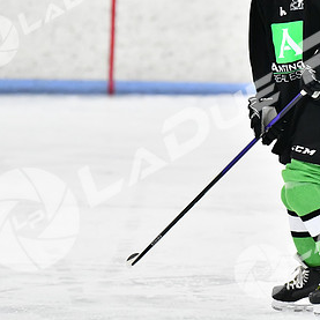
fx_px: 4894
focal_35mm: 468
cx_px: 232
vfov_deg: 3.7
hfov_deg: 3.7
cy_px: 101
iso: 6400
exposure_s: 1/1250
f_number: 2.8
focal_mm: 175
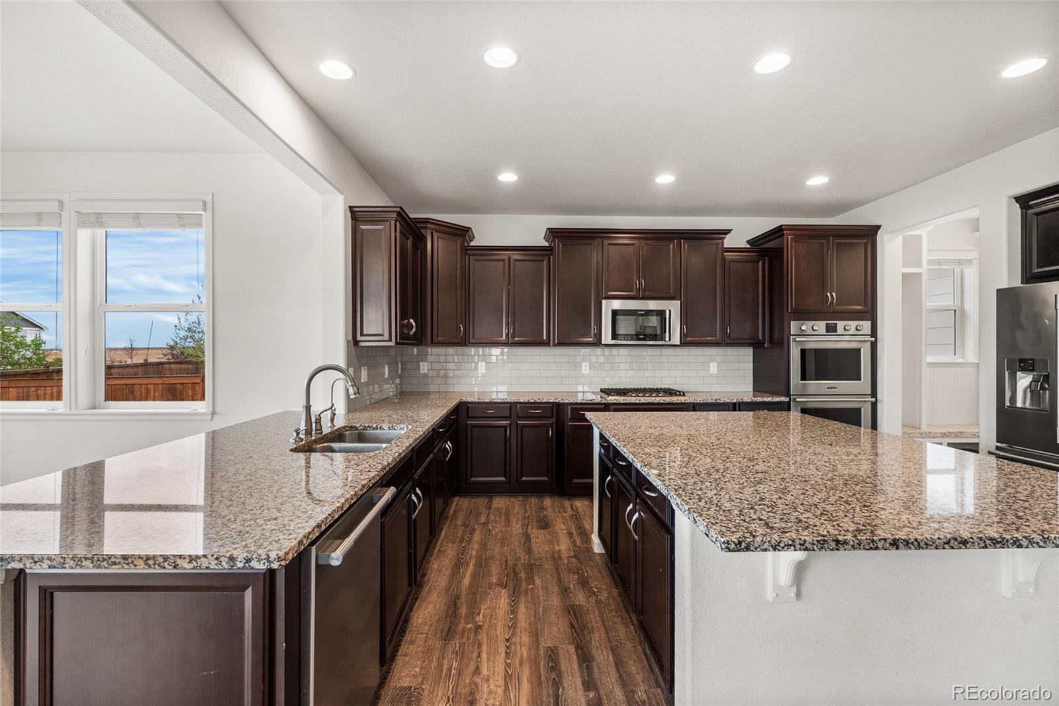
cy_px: 353
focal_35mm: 16
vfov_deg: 73.8
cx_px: 530
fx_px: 471
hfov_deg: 96.7
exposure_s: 1/80
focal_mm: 16
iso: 200
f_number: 8
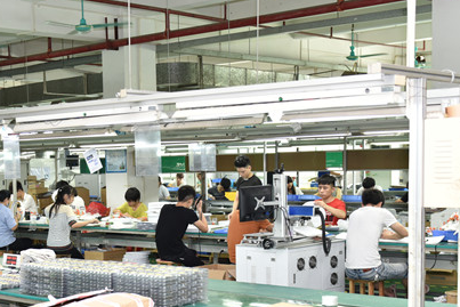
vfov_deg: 20.1
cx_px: 147
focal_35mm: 67
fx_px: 856
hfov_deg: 29.8
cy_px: 241
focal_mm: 36
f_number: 3.5
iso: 500
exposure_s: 1/60
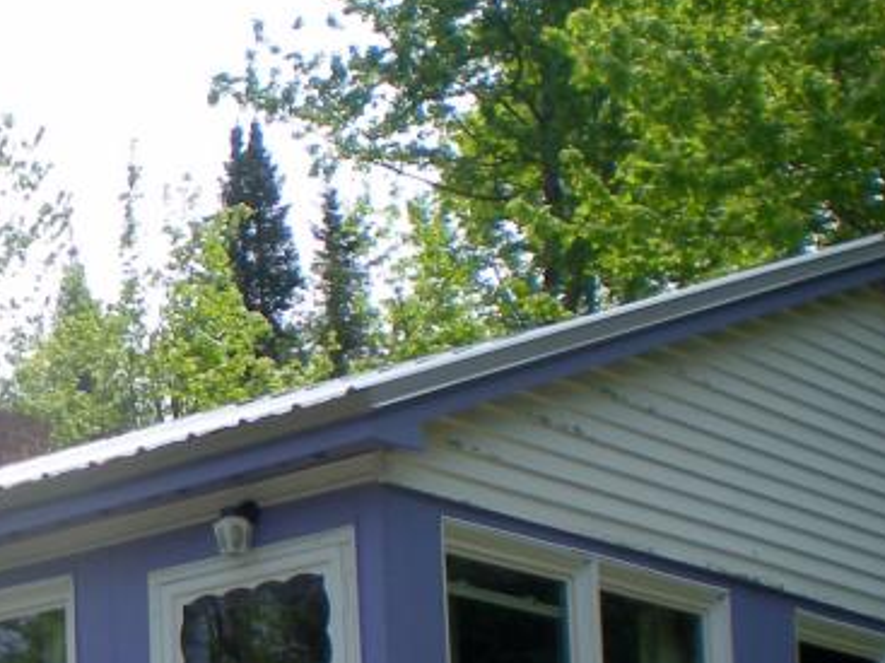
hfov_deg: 18.0
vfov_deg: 13.7
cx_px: -46
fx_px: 2709
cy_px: 702
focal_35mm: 106
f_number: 4.6
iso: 64
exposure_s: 1/372
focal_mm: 6.3
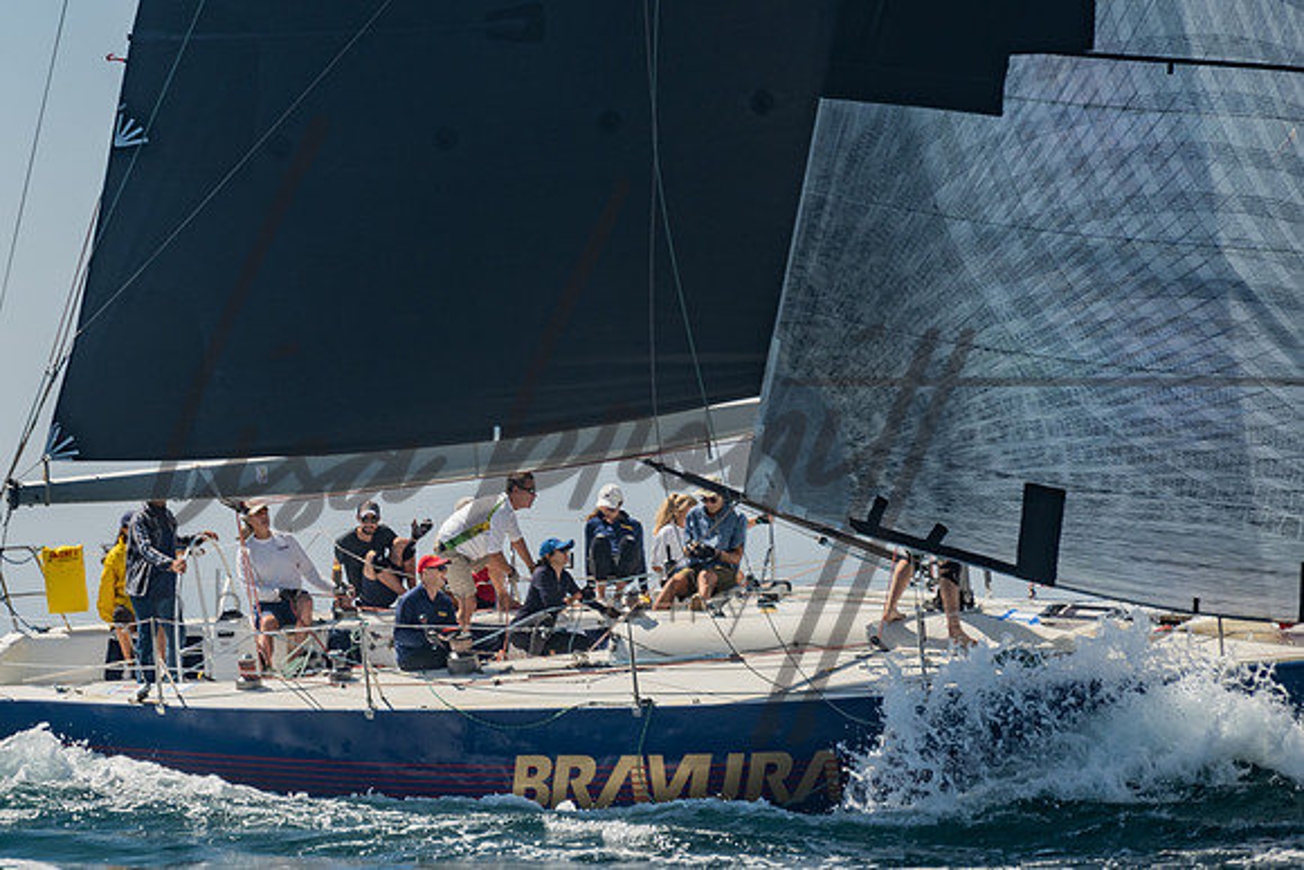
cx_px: 263
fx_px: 11919
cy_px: 441
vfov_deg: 4.2
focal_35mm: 329
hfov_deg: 6.3
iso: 160
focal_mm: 200
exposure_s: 1/320
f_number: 6.3
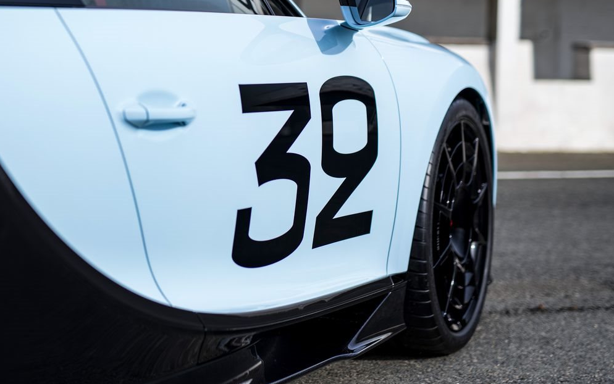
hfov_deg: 24.9
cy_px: 115
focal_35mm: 82
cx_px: 153
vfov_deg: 15.9
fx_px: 1373
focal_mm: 50
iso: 31
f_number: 2.2
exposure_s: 1/400
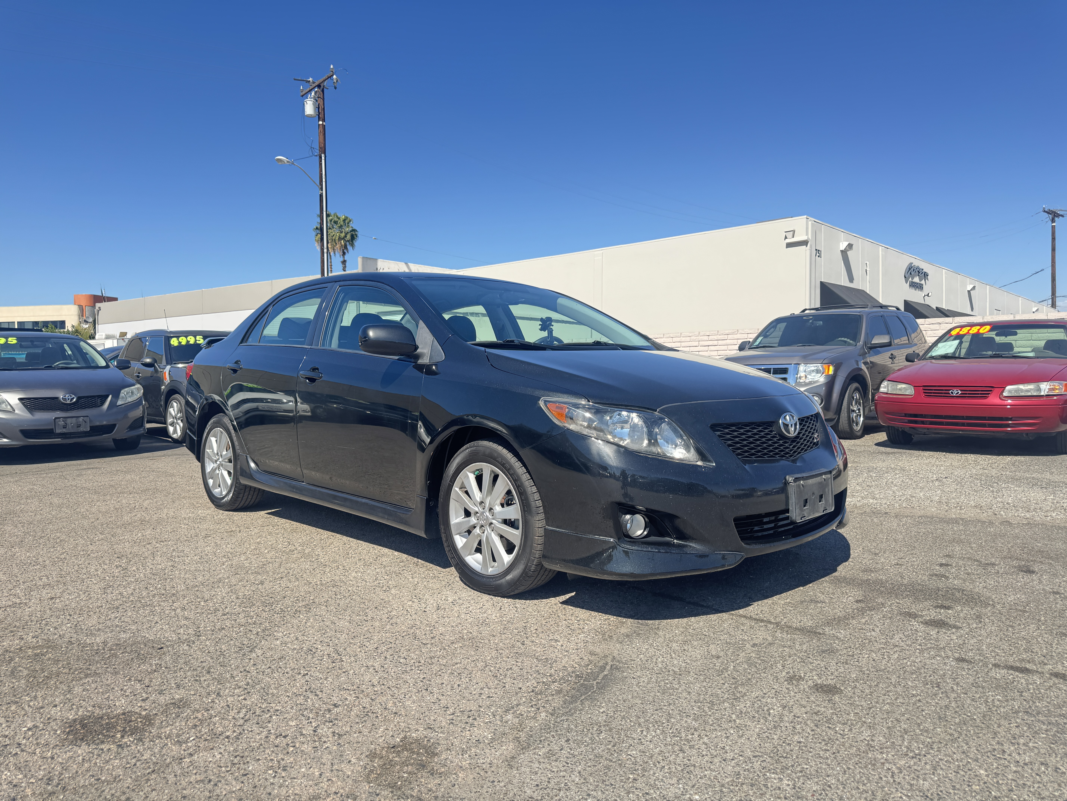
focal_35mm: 24
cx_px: 534
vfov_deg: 56.8
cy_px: 400
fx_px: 740
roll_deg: -0.4
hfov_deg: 71.6
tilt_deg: -2.1
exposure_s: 1/1597
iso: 80
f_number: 1.78
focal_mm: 6.76
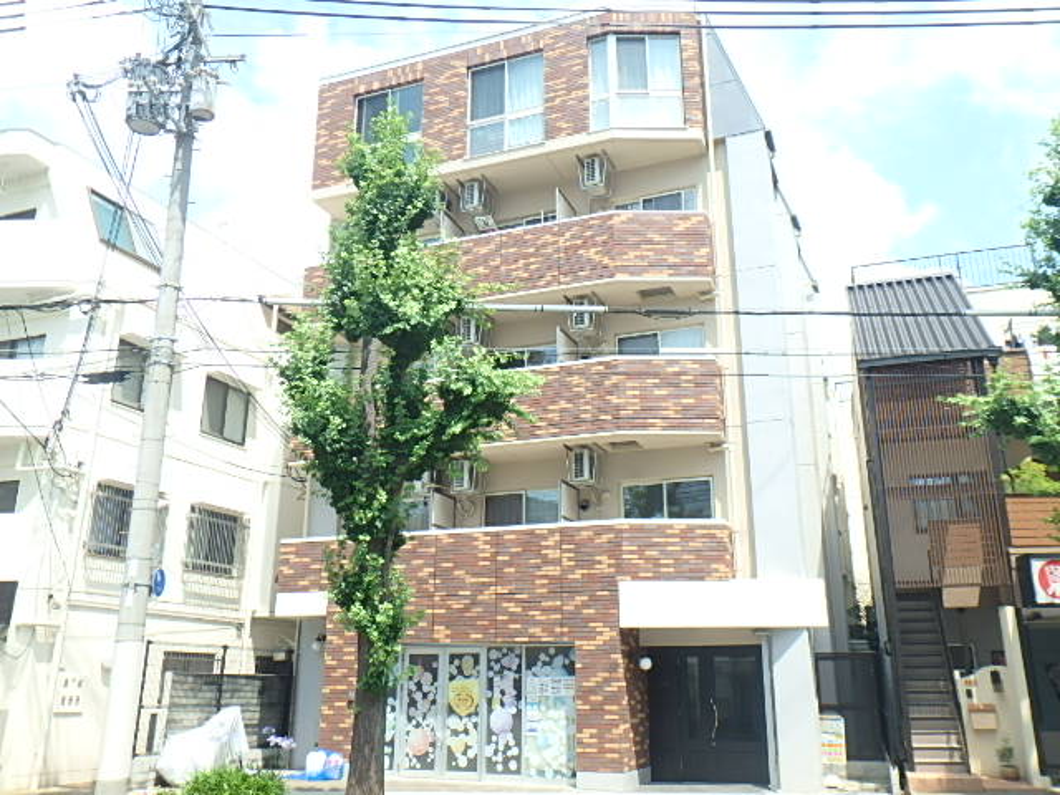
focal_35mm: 31
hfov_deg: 58.4
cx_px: 530
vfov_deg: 45.4
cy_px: 398
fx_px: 949
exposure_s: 1/320
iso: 125
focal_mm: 5.6
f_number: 4.7
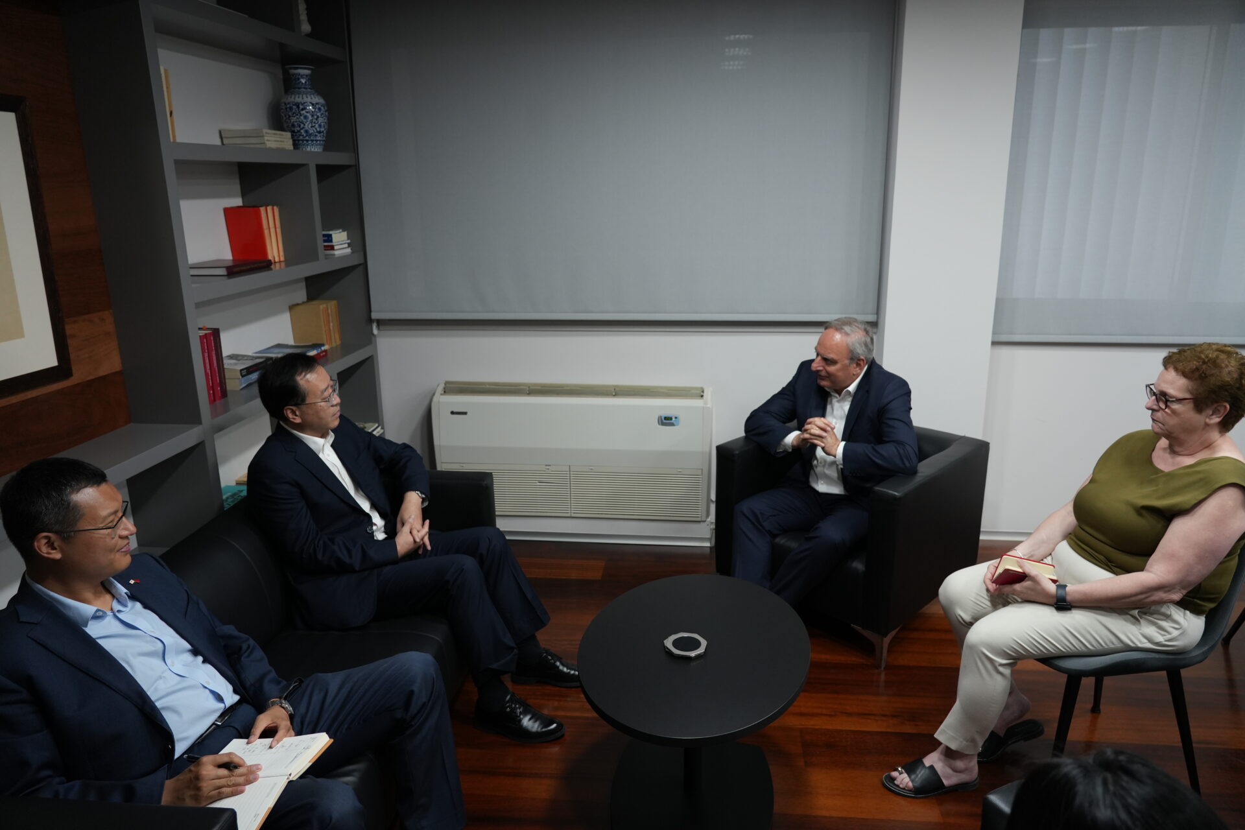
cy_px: 415
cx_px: 622
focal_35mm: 24
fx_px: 830
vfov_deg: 53.1
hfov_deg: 73.7
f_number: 4
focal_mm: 24
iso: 1250
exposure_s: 1/125
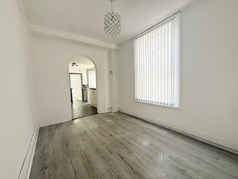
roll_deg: +1.8
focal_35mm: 14
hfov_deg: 102.1
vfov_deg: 85.7
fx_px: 96
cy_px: 90
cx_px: 119
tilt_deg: -3.6
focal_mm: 2.22
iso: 50
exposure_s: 1/197
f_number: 2.2
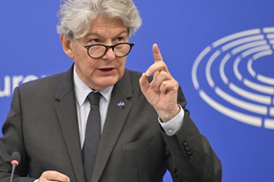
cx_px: 96
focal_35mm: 221
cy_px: 108
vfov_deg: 6.2
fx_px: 1680
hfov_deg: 9.3
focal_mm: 140
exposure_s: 1/320
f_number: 2.8
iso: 2000
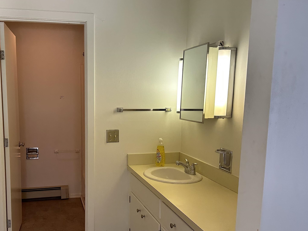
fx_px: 320
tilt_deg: -7.3
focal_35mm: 36
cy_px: 148
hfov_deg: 50.8
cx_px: 114
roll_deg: -0.3
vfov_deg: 39.3
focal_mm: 6.86
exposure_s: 1/120
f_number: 1.78
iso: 200
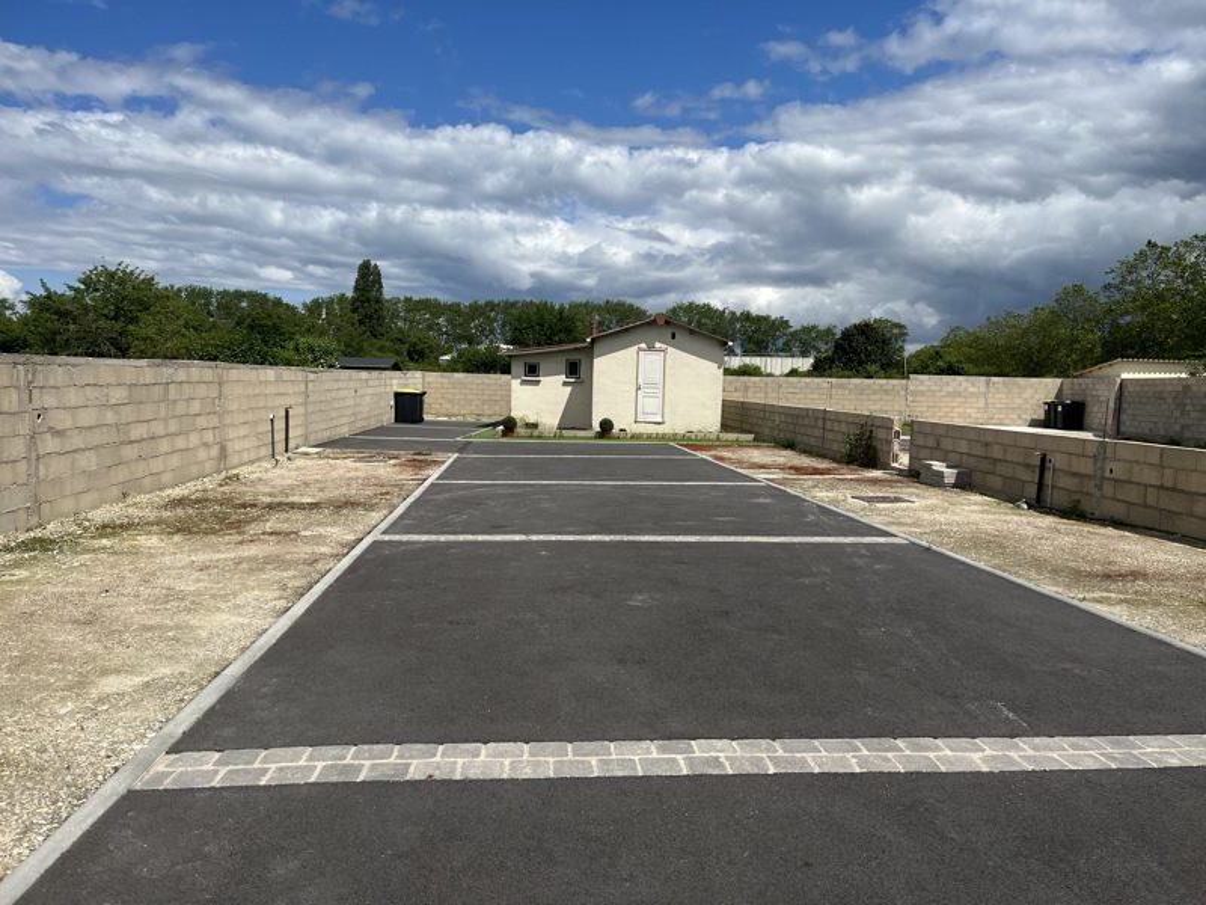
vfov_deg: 53.1
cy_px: 452
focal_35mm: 26
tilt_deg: -6.0
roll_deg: -0.5
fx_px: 906
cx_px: 603
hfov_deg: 67.3
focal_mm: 5.1
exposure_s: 1/6897
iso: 50
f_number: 1.6
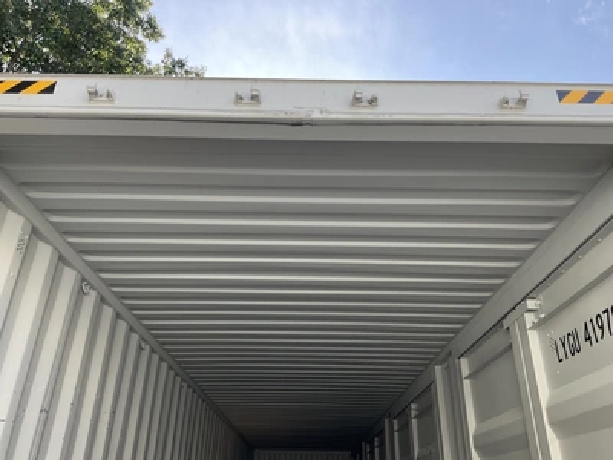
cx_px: 306
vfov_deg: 48.2
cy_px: 230
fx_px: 514
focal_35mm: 29
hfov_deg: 61.7
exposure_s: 1/344
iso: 25
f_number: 1.8
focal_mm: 3
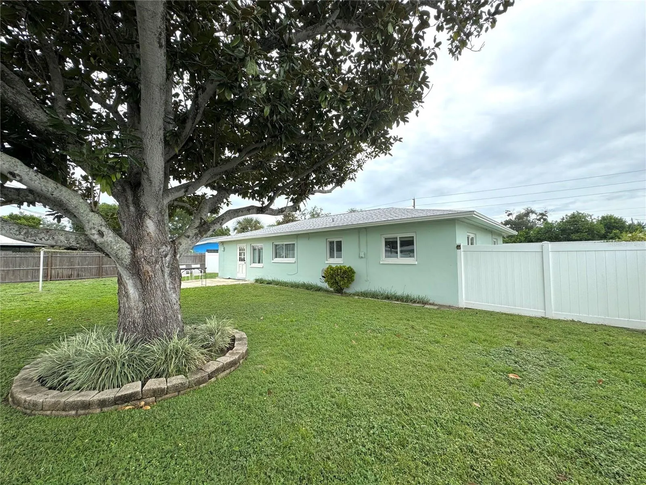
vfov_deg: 85.7
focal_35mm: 14
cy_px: 242
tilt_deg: +2.2
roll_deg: +0.0
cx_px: 323
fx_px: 261
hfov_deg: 102.1
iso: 50
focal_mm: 2.22
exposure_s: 1/749
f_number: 2.2
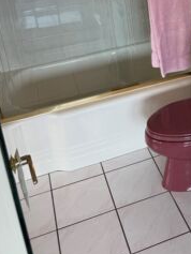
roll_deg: +2.4
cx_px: 194
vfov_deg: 33.5
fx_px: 397
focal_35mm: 54
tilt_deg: -20.9
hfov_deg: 25.6
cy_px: 22
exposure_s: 1/120
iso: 64
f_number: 1.78
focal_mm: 6.76
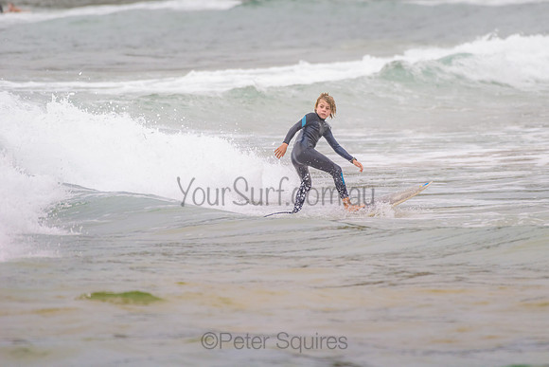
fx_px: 9349
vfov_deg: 2.2
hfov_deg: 3.4
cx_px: 337
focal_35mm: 613
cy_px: 142
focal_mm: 500
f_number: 5.6
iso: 320
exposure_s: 1/800
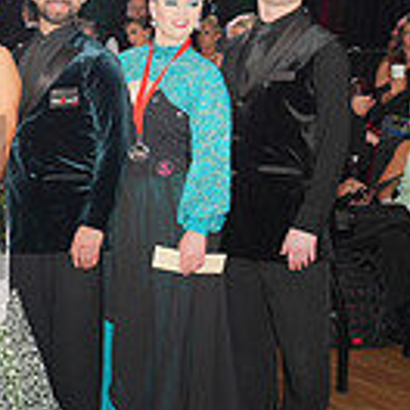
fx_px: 1300
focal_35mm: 97
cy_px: 197
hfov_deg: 15.4
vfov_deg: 17.9
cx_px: -332
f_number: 5.6
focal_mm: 26
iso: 640
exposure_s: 1/200
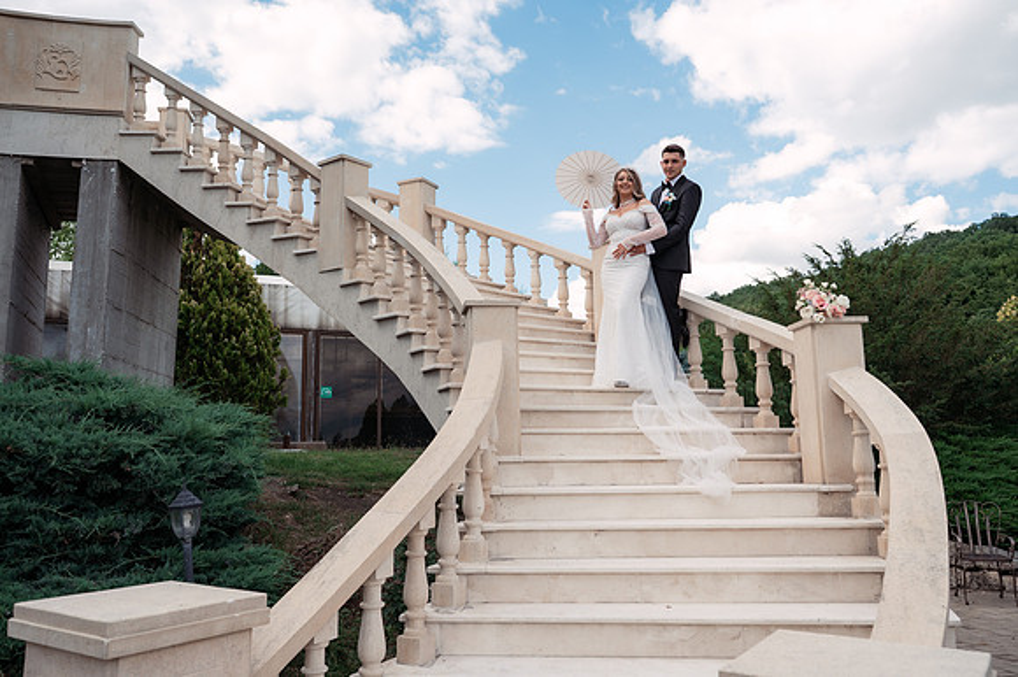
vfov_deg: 46.4
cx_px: 509
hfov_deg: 65.5
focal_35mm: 28
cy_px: 338
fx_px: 791
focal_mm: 28
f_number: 4
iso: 160
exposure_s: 1/640
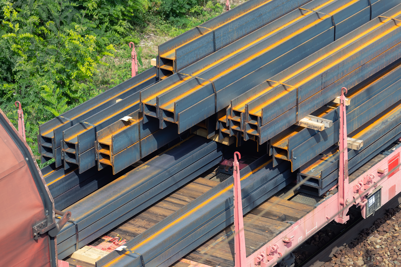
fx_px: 590
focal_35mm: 53
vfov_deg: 25.5
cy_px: 134
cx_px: 200
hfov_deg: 37.5
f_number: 4
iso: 100
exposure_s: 1/350
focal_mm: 35
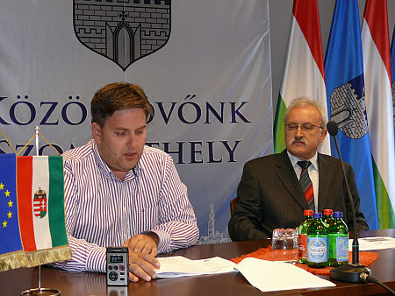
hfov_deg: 33.8
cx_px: 198
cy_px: 148
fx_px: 651
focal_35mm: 57
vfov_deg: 25.7
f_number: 3.2
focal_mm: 10
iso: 100
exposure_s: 1/30
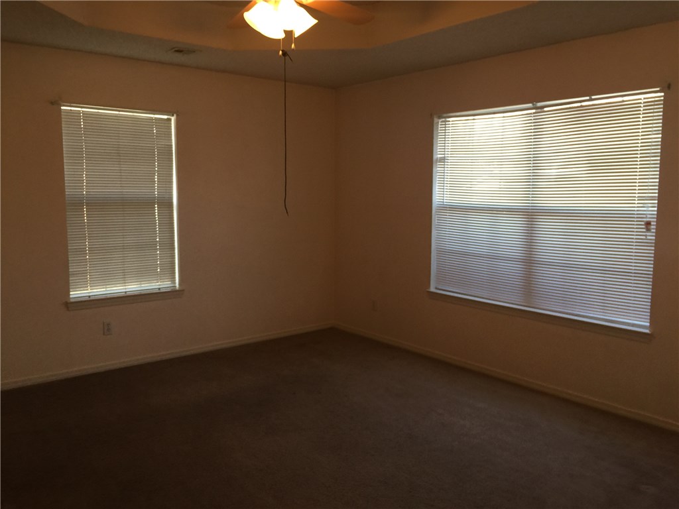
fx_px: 569
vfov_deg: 48.2
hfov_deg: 61.7
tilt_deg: -7.5
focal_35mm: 29
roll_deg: -2.3
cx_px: 340
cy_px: 254
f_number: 2.2
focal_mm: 4.15
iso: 32
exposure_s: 1/30
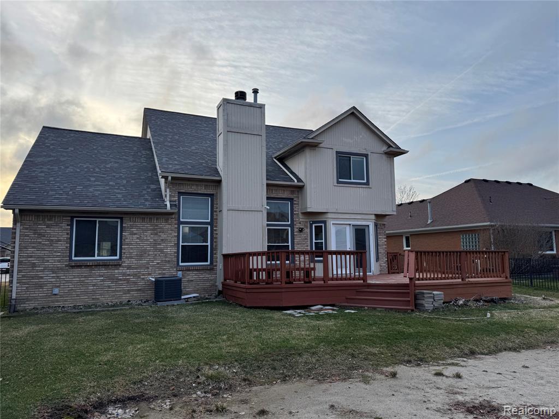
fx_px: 388
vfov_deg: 56.8
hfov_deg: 71.6
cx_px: 280
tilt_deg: +5.7
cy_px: 210
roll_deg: +0.9
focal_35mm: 24
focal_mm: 6.76
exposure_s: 1/1261
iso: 80
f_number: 1.78
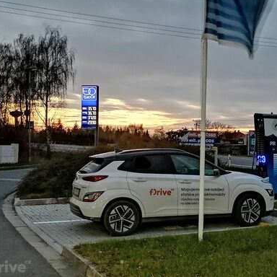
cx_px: 168
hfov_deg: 31.0
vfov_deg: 31.1
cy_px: 137
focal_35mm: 55
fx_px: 498
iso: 400
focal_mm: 5.3
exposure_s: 4
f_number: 1.8
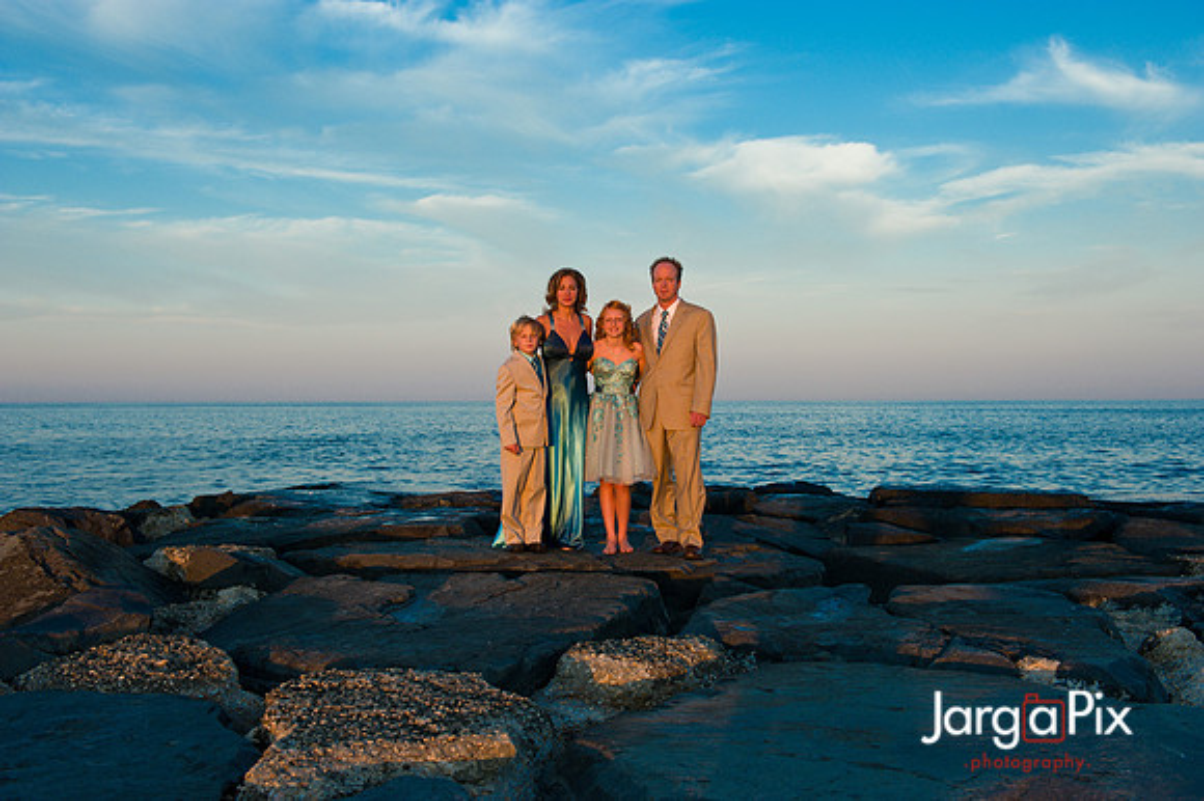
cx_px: 602
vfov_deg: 36.8
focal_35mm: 36
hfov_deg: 53.2
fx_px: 1203
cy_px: 400
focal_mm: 36
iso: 200
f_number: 6.3
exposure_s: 1/200
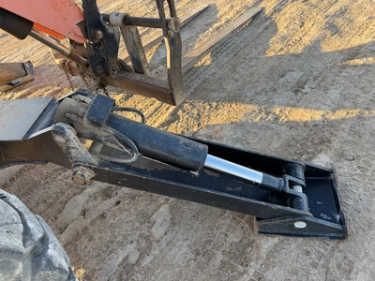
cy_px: 140
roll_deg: +16.7
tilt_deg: -44.0
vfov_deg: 56.8
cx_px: 188
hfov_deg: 71.6
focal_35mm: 24
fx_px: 260
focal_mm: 6.76
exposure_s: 1/282
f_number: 1.78
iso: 80
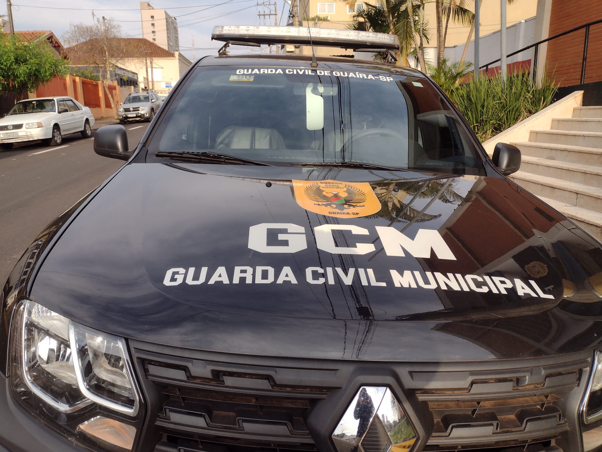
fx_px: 470
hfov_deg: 65.3
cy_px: 226
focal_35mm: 27
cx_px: 301
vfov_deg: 51.4
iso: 100
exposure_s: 1/1320
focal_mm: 4.71
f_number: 1.7
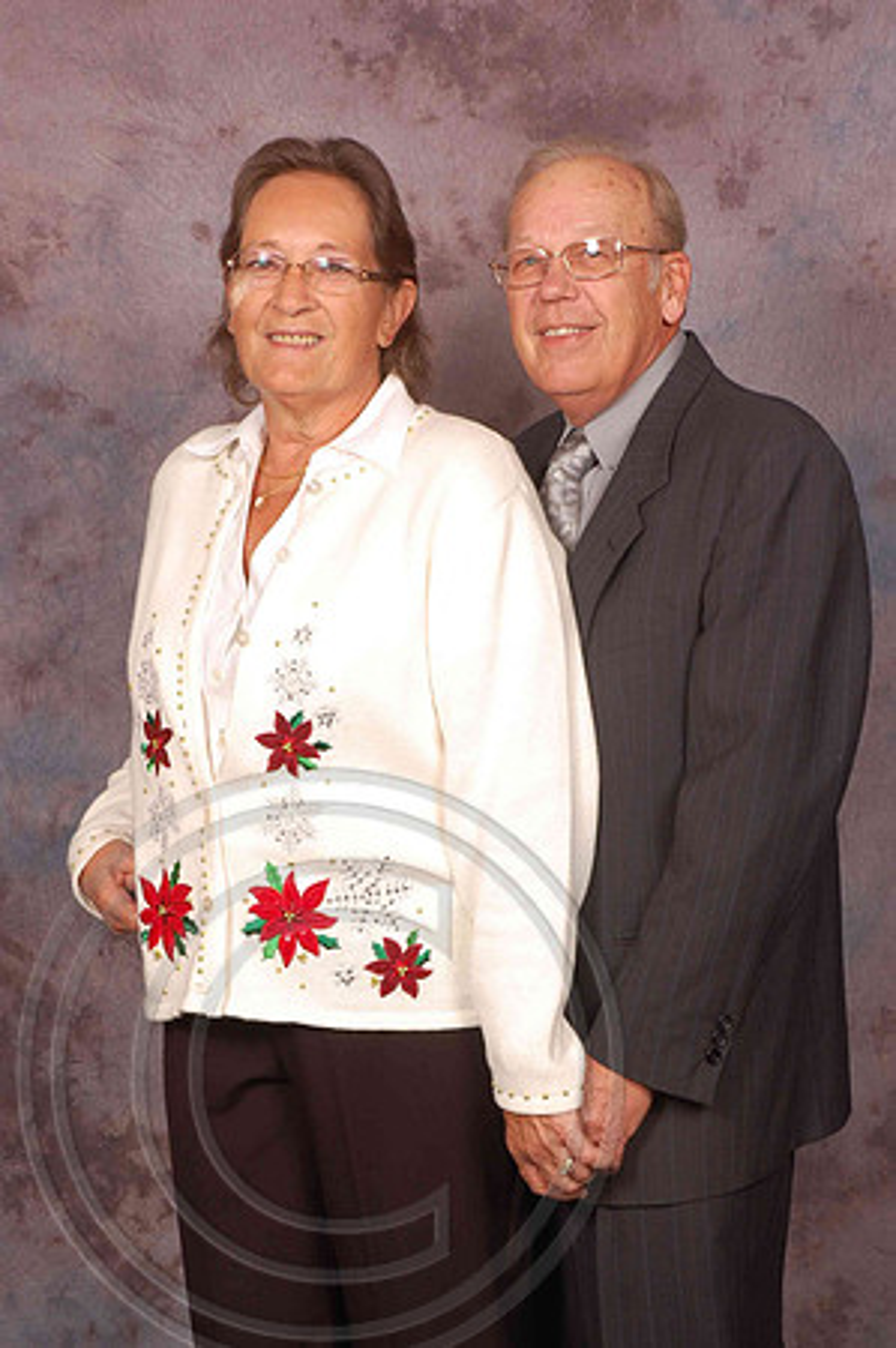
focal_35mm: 69
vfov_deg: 29.3
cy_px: 674
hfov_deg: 19.7
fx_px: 2582
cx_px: 448
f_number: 10
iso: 200
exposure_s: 1/125
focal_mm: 46
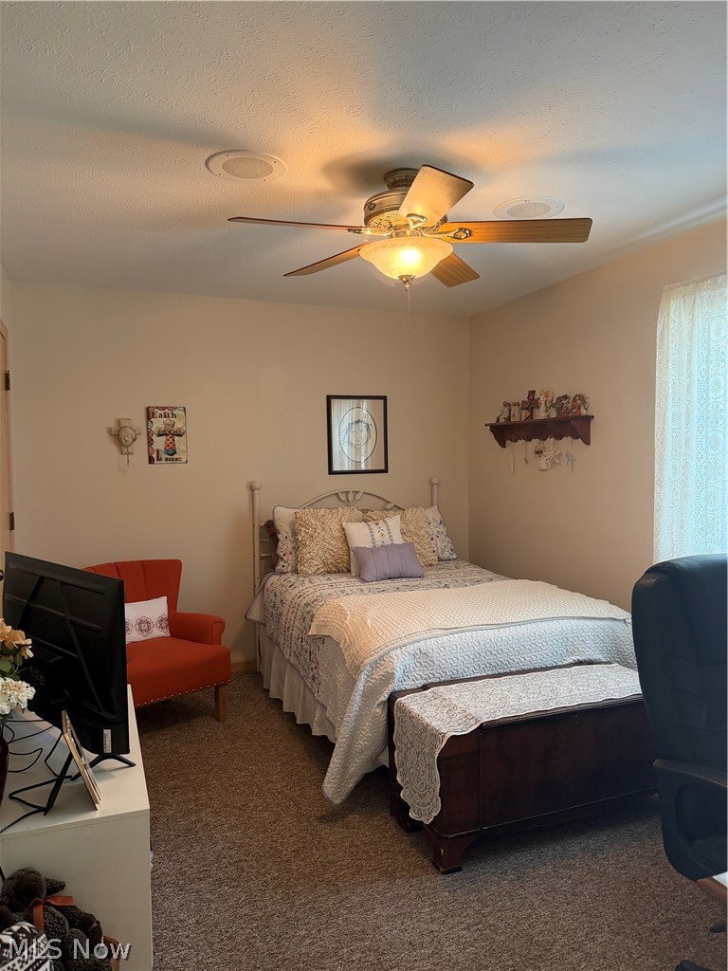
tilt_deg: -3.0
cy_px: 486
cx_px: 364
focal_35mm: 24
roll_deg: +0.6
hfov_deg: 56.8
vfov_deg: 71.6
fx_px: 673
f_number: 1.78
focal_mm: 6.76
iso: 250
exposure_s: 1/60
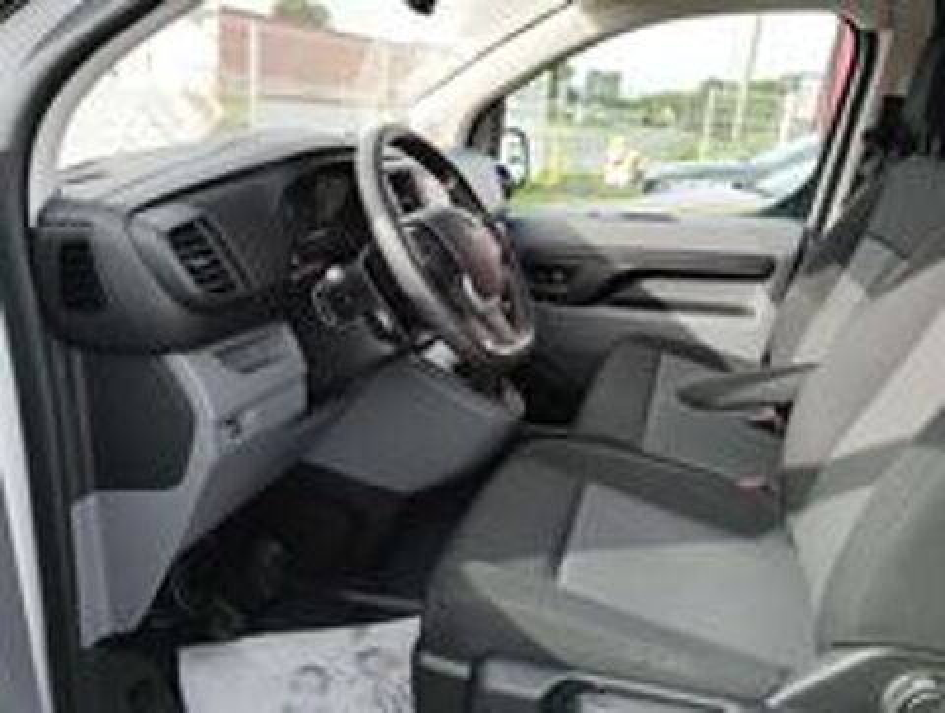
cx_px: 472
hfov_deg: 61.6
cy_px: 356
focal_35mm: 29
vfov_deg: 48.4
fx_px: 793
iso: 50
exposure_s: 1/297
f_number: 1.8
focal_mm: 4.25
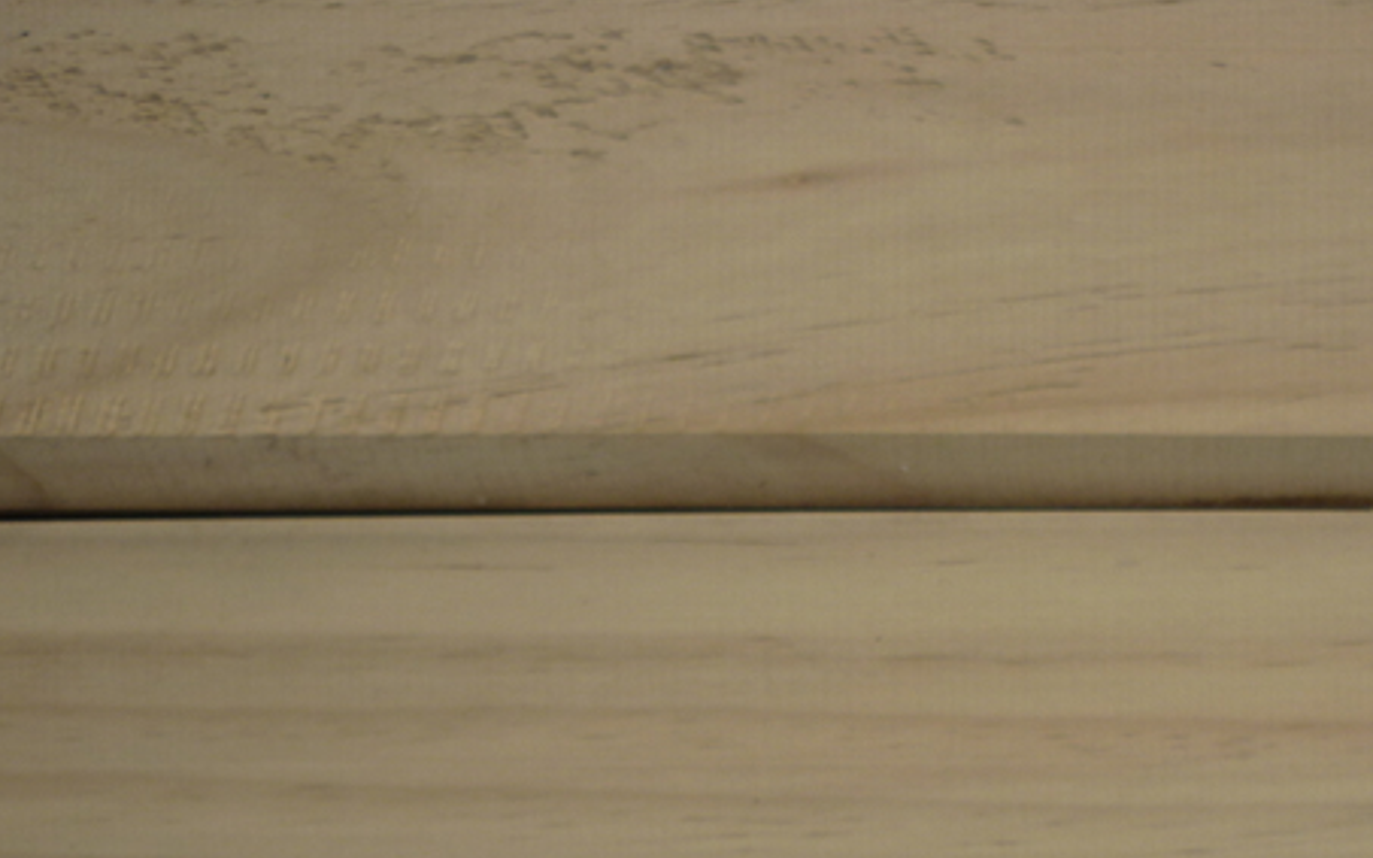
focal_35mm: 51
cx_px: 885
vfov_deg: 24.8
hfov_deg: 39.2
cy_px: 732
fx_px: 1908
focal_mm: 5.5
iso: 80
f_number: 8
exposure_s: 1/200
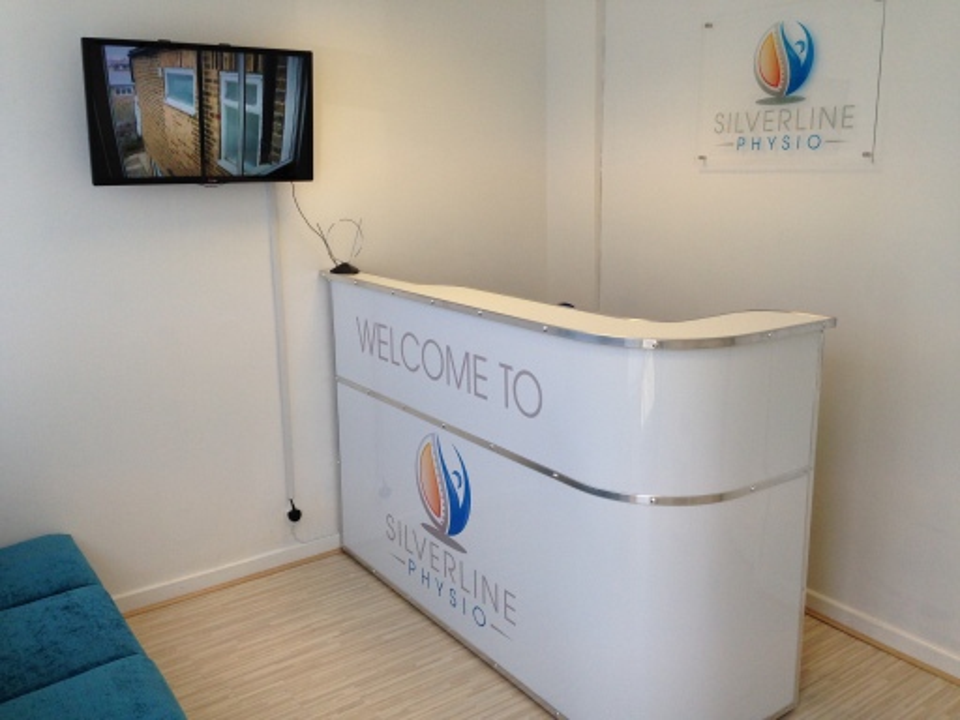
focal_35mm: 33
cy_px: 360
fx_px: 915
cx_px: 480
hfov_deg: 55.4
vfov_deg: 42.9
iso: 80
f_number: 2.4
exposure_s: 1/120
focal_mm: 4.12
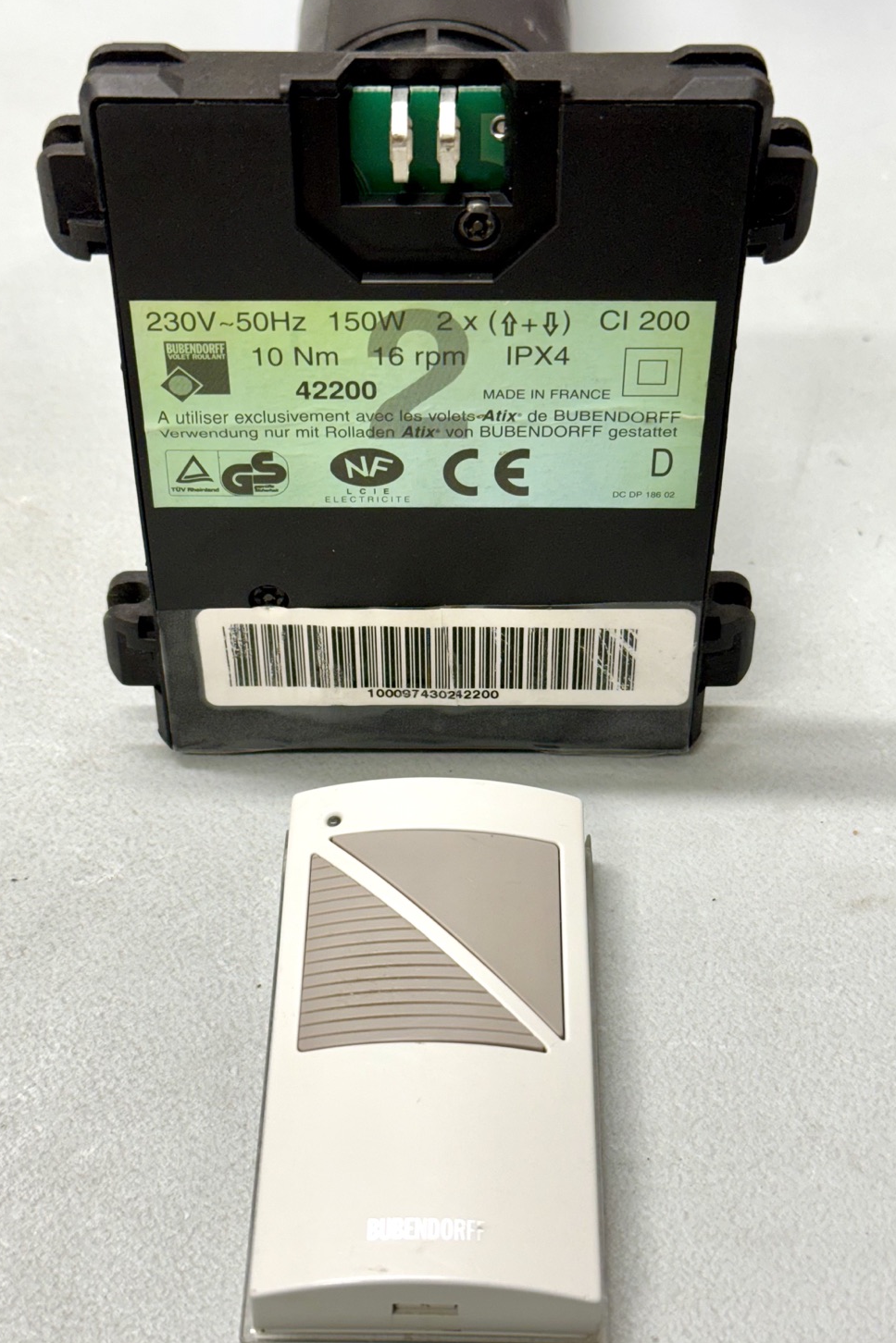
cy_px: 700
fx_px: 2053
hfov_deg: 24.6
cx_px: 439
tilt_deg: -48.6
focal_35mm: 55
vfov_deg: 36.2
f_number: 1.78
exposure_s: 1/50
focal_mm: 6.76
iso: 64
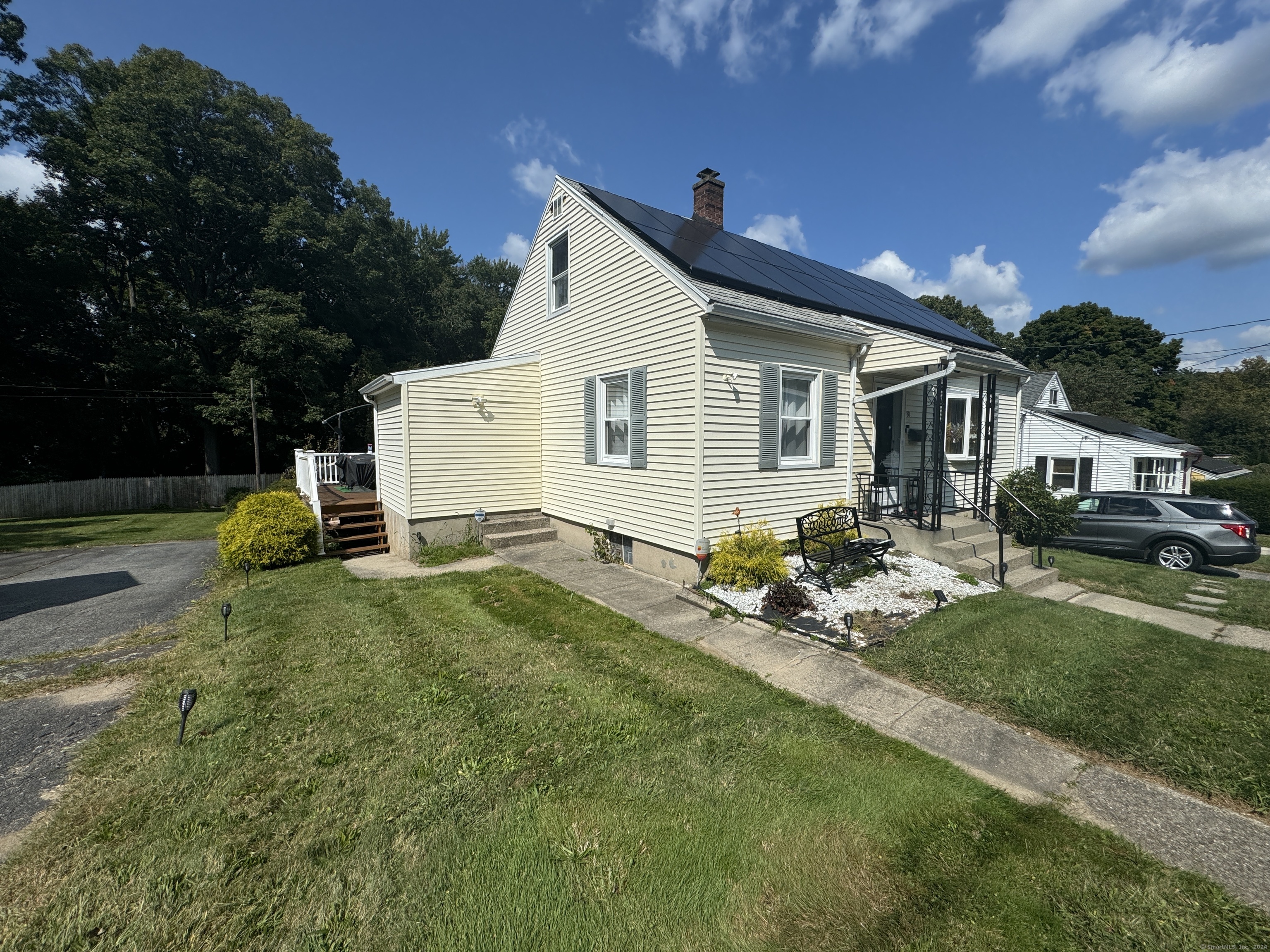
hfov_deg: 102.1
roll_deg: -0.1
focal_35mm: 14
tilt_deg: -4.1
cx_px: 635
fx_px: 514
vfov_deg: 85.7
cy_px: 476
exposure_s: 1/4630
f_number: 2.2
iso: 40
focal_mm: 2.22
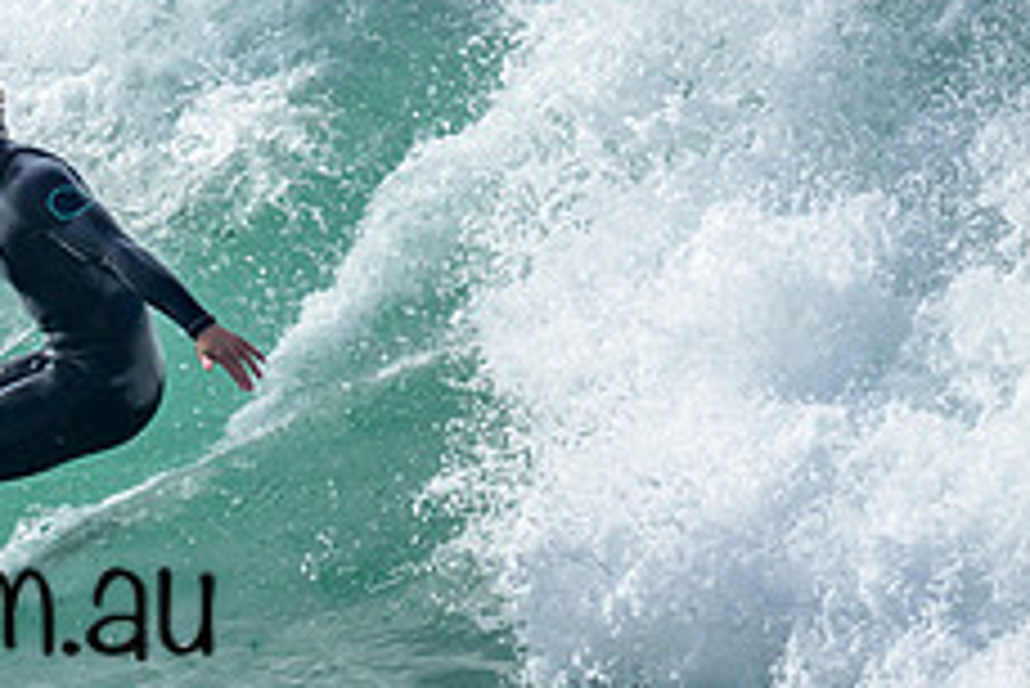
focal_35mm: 2414
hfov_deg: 0.9
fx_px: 69108
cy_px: 474
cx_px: -350
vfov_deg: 0.6
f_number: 6.3
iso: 180
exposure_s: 1/2000
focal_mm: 800
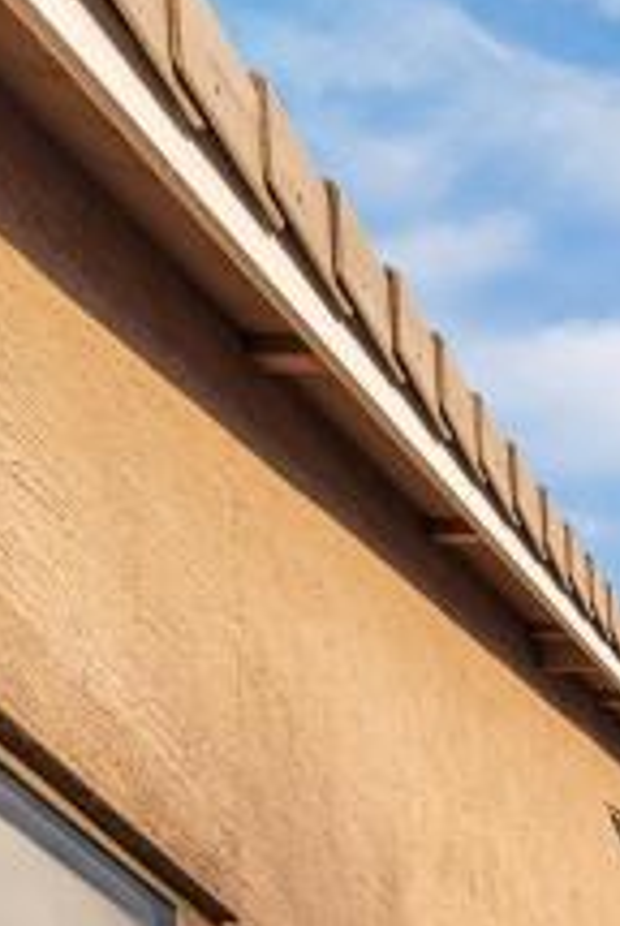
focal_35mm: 57
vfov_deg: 24.4
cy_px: 1488
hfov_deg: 20.0
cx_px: 977
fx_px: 1468
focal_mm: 16
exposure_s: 1/200
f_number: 7.1
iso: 320
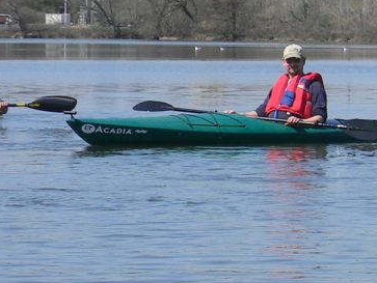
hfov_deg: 11.1
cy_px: 70
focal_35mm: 177
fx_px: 1930
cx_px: 321
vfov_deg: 8.4
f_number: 4.3
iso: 80
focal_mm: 12.2
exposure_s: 1/683
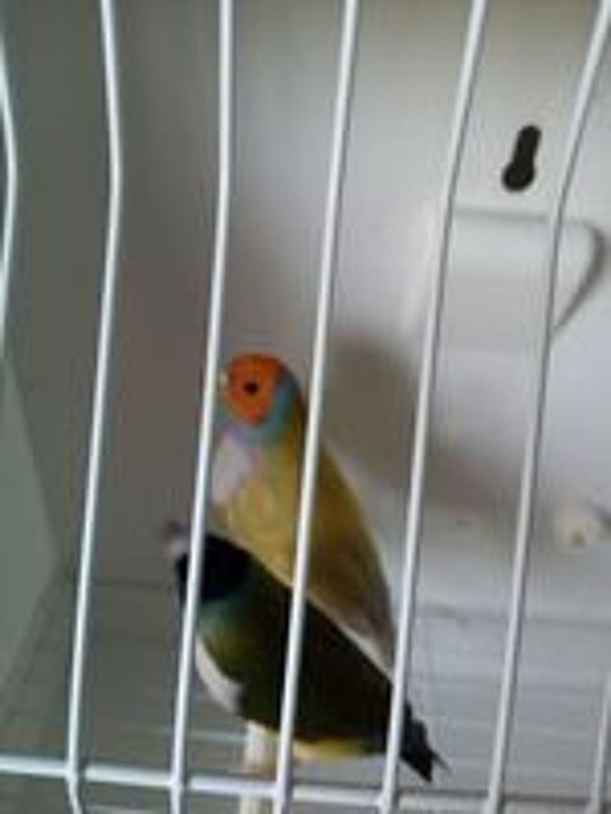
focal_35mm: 26
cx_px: 306
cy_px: 407
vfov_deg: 67.3
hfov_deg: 53.1
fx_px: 612
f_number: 1.8
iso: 110
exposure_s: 1/50
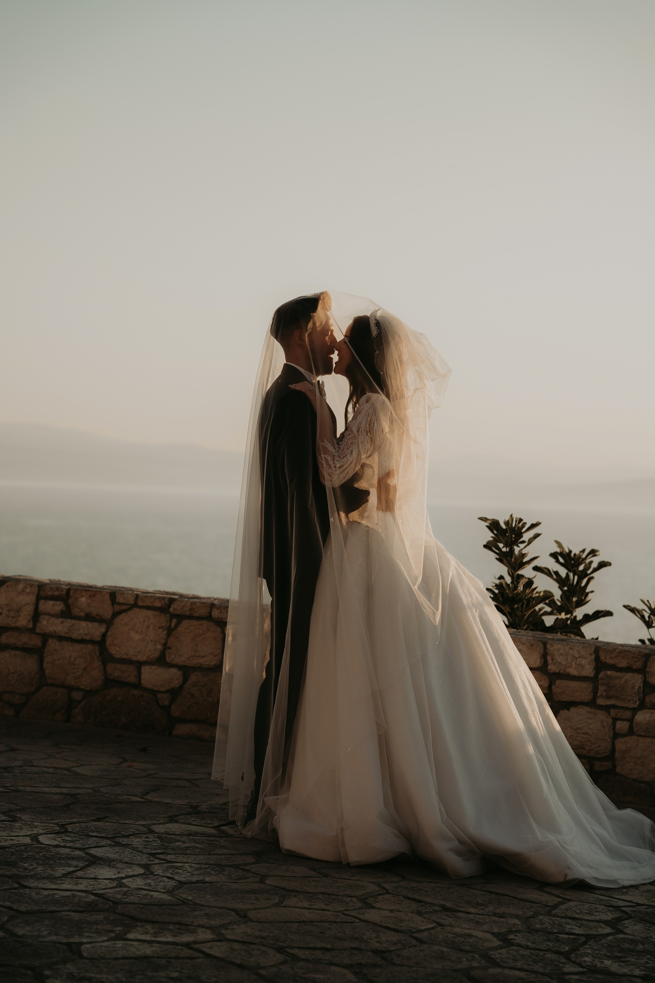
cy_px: 492
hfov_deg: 16.1
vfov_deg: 23.9
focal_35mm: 85
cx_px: 328
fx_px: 2320
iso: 250
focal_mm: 85
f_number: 3.5
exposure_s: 1/2500
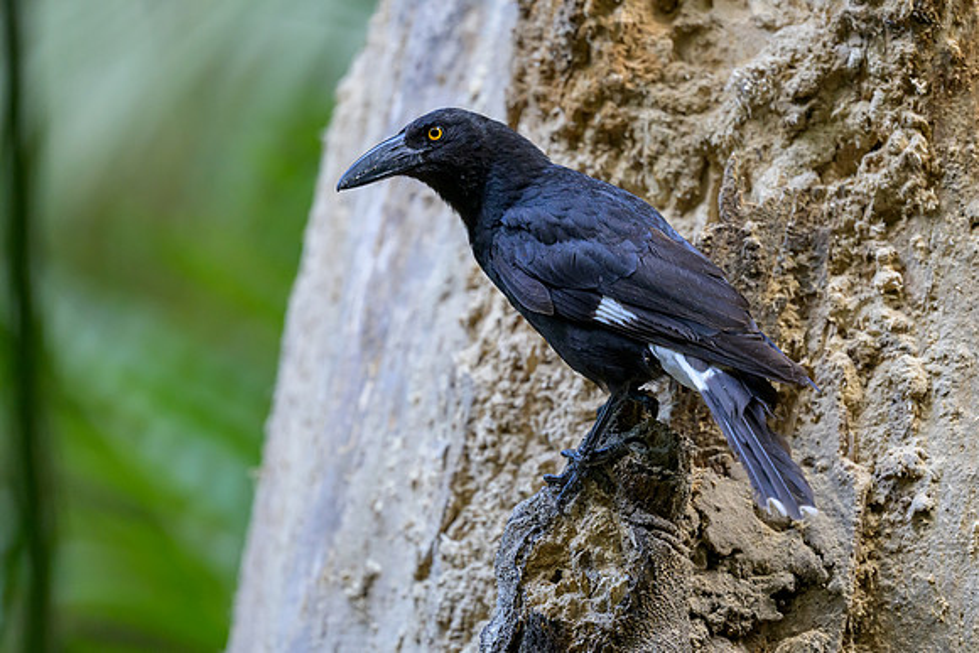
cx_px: 500
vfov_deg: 2.6
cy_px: 310
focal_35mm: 523
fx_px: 14222
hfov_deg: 3.9
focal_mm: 400
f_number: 2.8
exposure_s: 1/320
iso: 2200
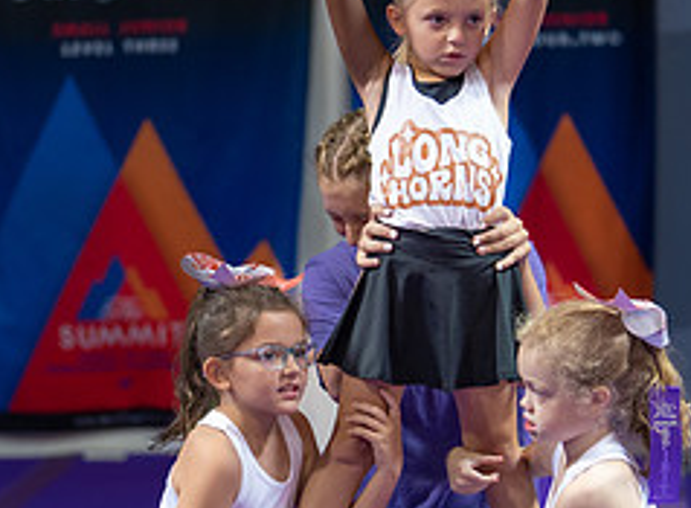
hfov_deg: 12.2
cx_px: 411
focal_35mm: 163
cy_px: 285
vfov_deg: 9.0
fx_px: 3231
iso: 500
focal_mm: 50
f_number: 1.2
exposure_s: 1/320
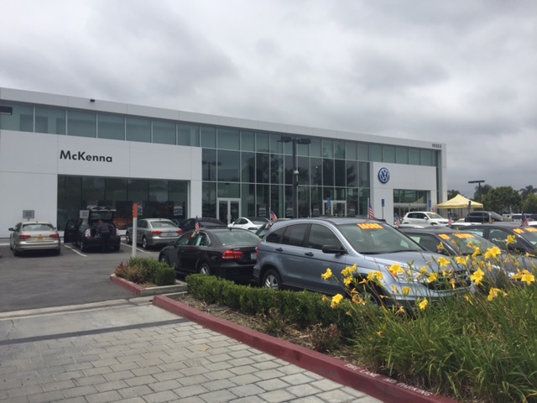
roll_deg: -0.2
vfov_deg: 48.2
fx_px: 450
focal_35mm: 29
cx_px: 268
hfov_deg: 61.7
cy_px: 202
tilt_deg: +2.8
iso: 32
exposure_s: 1/4405
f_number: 2.2
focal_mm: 4.15
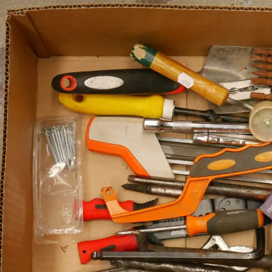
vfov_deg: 16.4
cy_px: 180
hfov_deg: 16.3
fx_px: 942
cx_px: 231
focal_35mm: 106
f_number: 5.6
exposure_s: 1/50
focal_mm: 32
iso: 3200
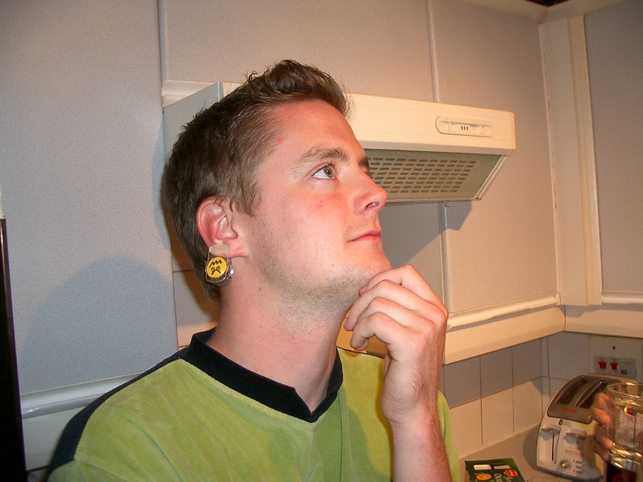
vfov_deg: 40.7
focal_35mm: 35
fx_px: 650
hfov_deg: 52.6
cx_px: 322
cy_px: 241
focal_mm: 5.8
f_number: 2.6
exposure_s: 1/40
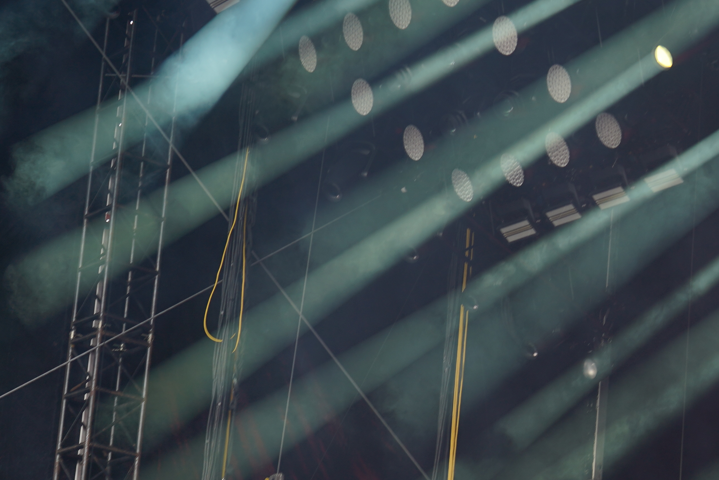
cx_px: 707
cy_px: 494
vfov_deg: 12.1
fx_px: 2237
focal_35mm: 112
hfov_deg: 17.8
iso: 100
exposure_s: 1/80
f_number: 5
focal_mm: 48
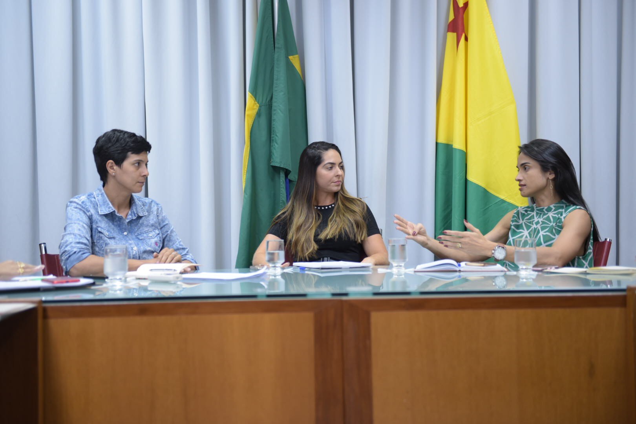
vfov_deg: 24.6
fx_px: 972
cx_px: 318
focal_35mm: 55
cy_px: 212
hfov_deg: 36.2
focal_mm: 55
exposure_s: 1/100
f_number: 2.8
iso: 1600
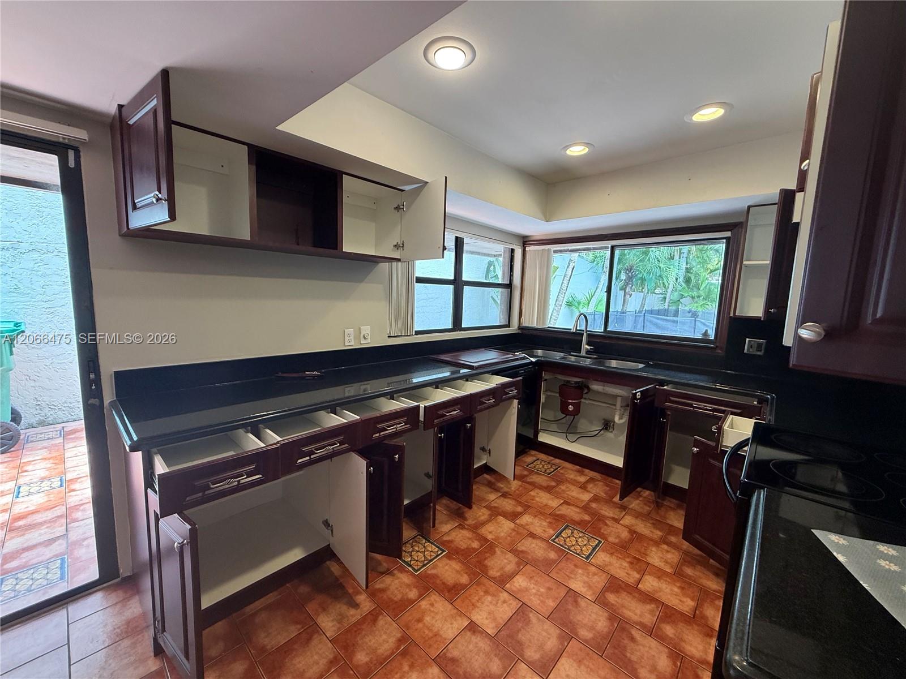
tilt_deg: -6.4
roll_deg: -2.1
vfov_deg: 85.7
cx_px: 453
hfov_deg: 102.1
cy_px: 340
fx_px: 366
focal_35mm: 14
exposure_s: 1/120
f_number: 2.2
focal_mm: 2.22
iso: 250
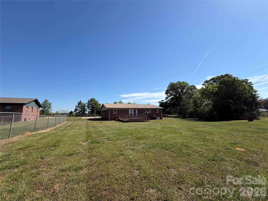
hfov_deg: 102.1
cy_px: 100
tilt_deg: +7.5
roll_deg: +1.5
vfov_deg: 85.7
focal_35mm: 14
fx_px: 108
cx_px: 134
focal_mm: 2.22
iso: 20
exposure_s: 1/820
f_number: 2.2
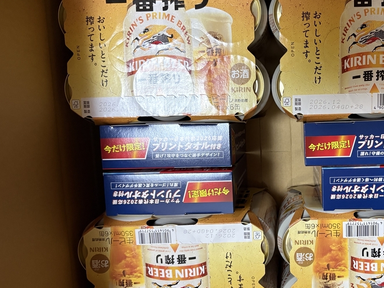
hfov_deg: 47.5
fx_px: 422
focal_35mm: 38
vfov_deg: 37.7
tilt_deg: -79.7
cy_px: 146
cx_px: 278
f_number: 1.6
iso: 320
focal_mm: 5.96
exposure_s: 1/50
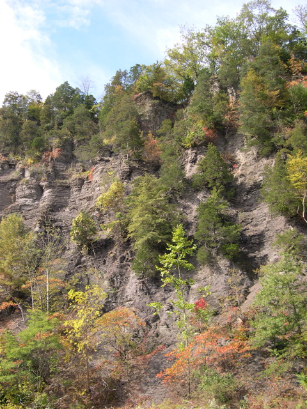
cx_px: 154
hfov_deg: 37.7
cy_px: 204
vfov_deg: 49.0
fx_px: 449
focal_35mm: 38
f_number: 2.8
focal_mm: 8
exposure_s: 1/332
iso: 100
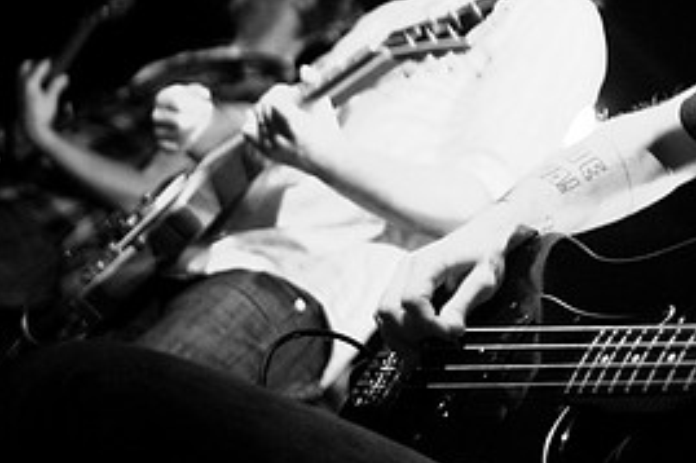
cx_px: 668
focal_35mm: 97
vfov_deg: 13.9
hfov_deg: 20.5
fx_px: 1874
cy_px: 17
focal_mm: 30
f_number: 1.6
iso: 1000
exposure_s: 1/80
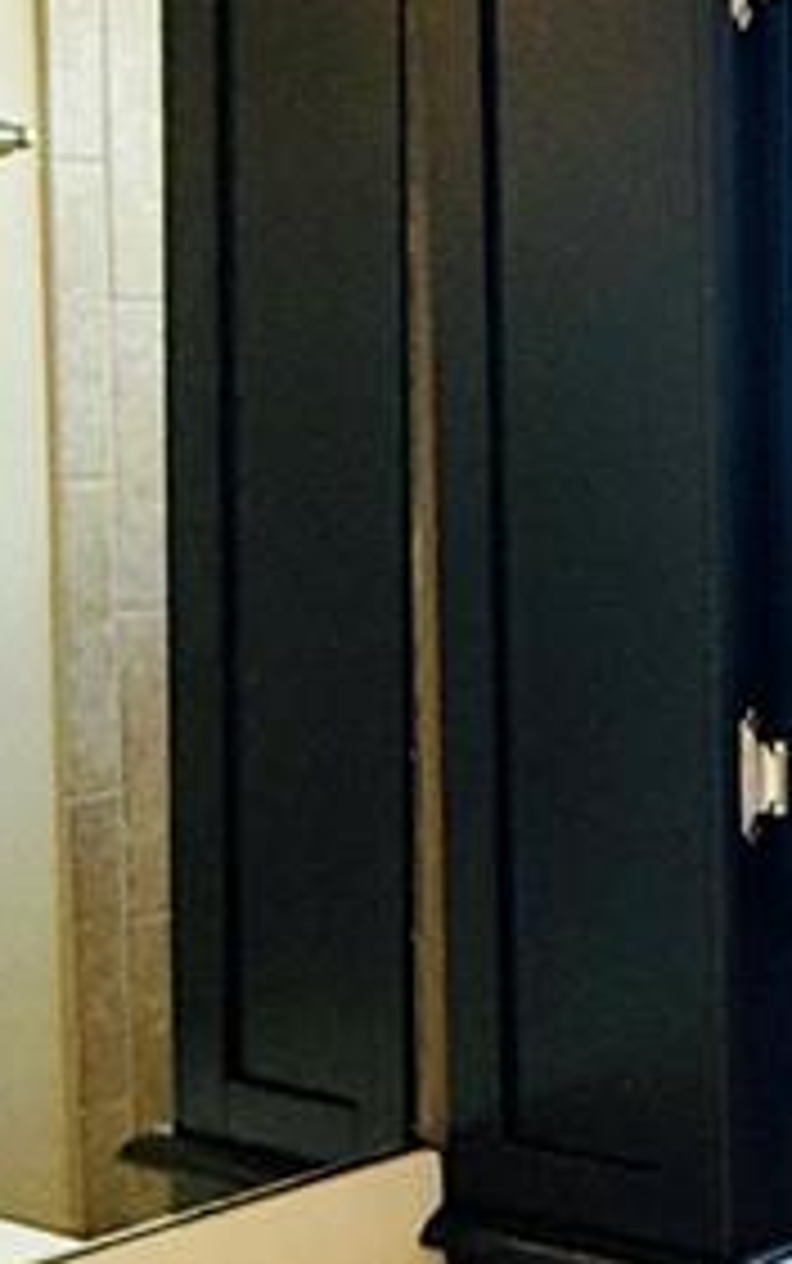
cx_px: 1634
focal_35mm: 81
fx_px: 2793
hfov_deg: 13.6
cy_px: 504
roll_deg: -0.6
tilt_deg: -4.1
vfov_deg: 25.5
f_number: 2.2
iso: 200
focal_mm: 2.22
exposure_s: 1/120
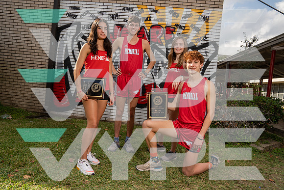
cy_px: 95
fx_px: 213
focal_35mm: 27
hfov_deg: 67.4
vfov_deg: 48.0
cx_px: 142
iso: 200
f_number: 8
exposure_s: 1/250
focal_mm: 27
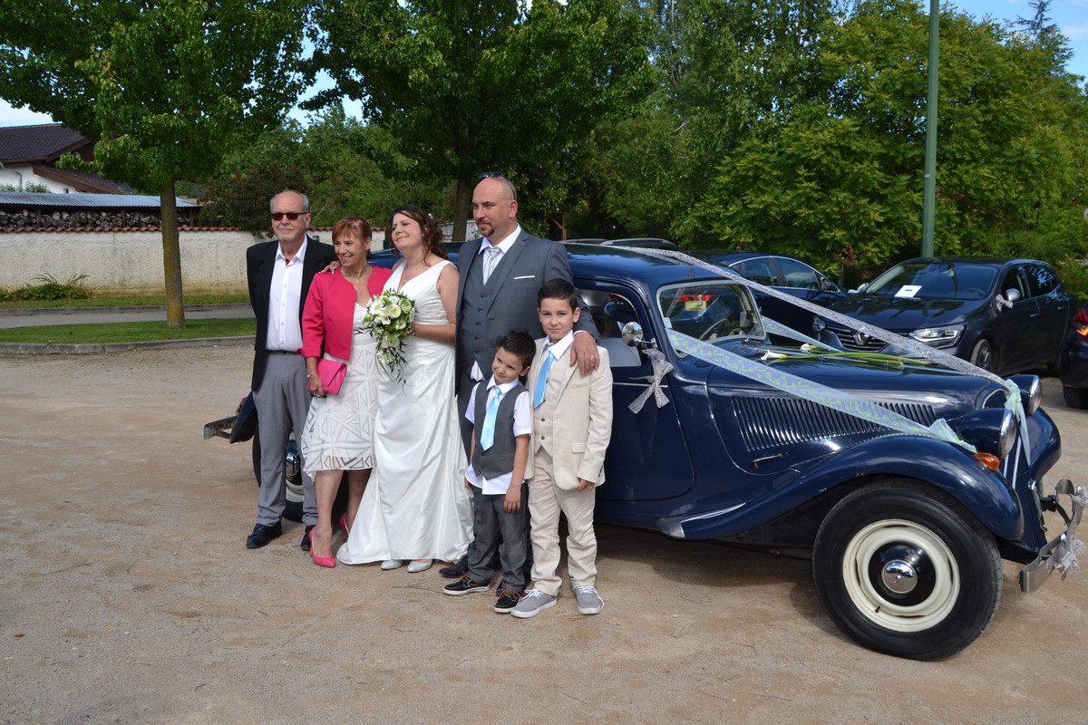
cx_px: 544
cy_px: 362
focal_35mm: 33
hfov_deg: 57.2
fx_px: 997
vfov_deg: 40.0
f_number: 6.3
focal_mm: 22
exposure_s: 1/200
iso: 100
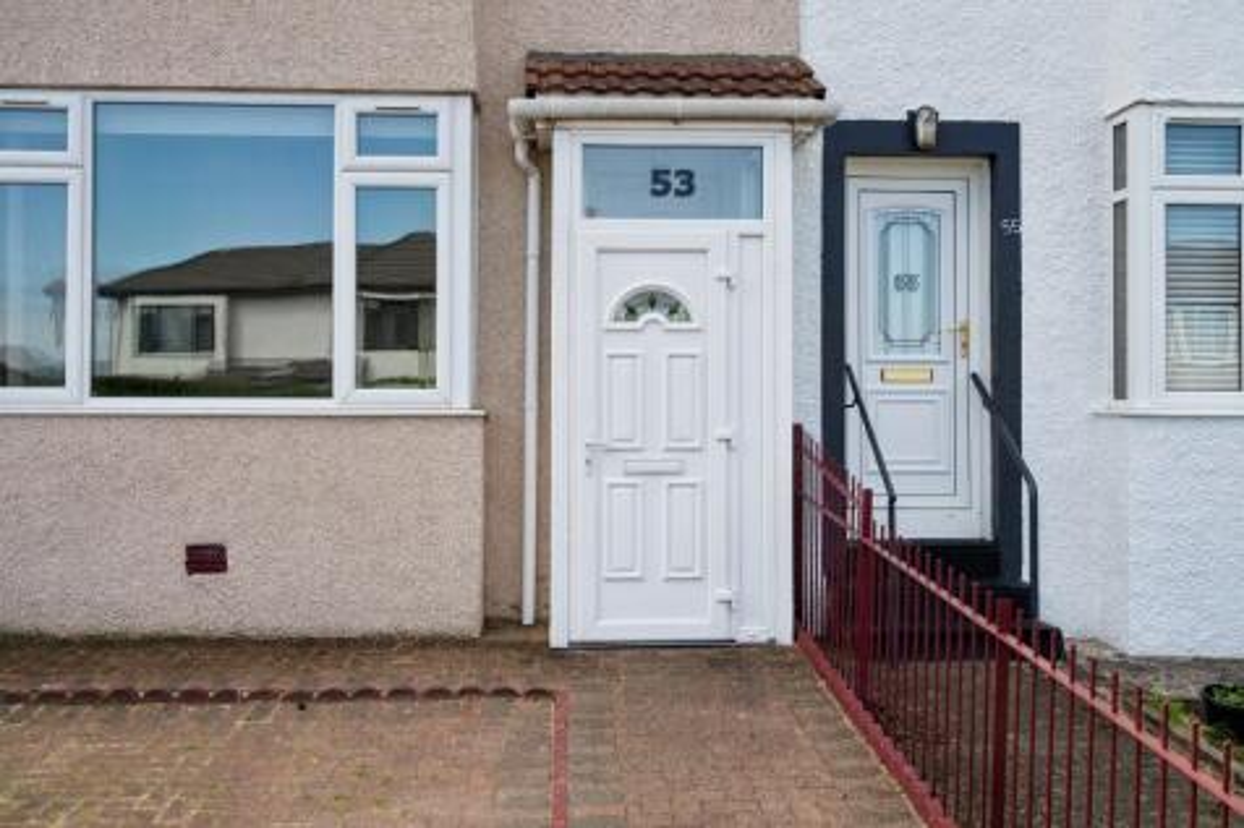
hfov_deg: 54.5
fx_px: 1209
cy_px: 414
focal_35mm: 35
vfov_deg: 37.8
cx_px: 622
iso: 800
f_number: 4
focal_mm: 35
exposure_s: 1/6400
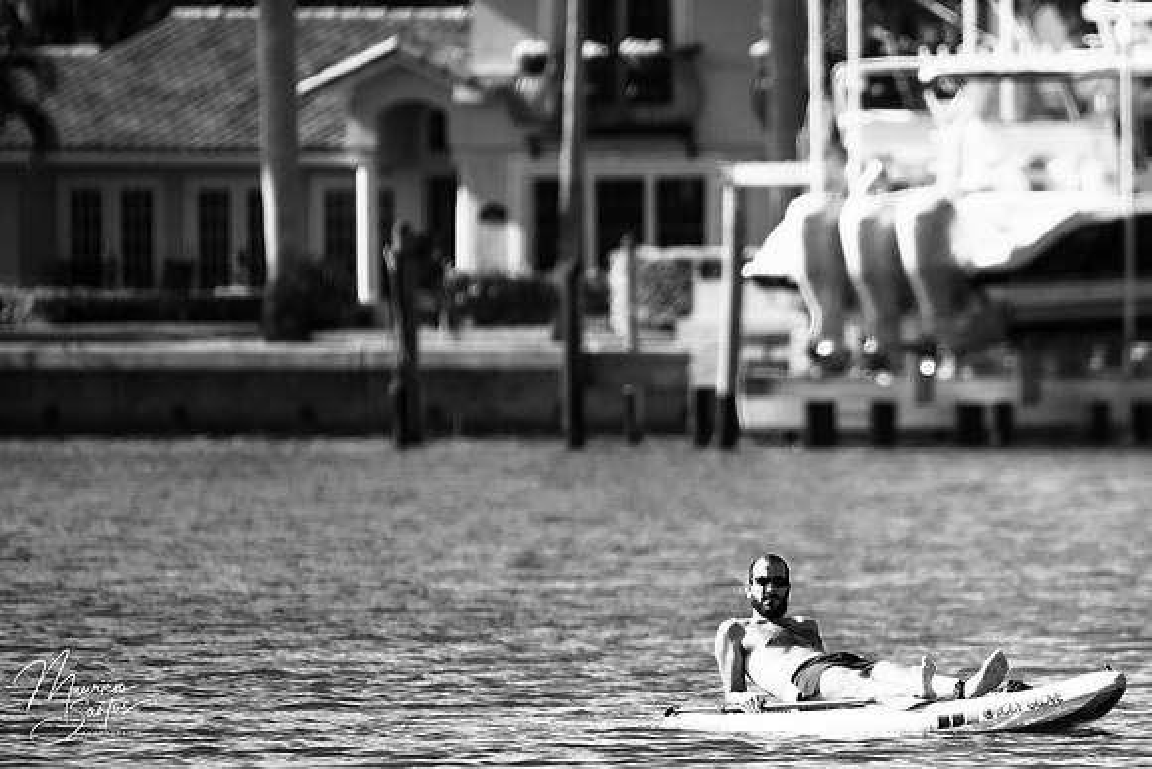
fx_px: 28593
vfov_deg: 1.5
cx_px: 978
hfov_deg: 2.3
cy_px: 684
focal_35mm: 893
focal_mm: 500
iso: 100
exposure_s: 1/2000
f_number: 5.6
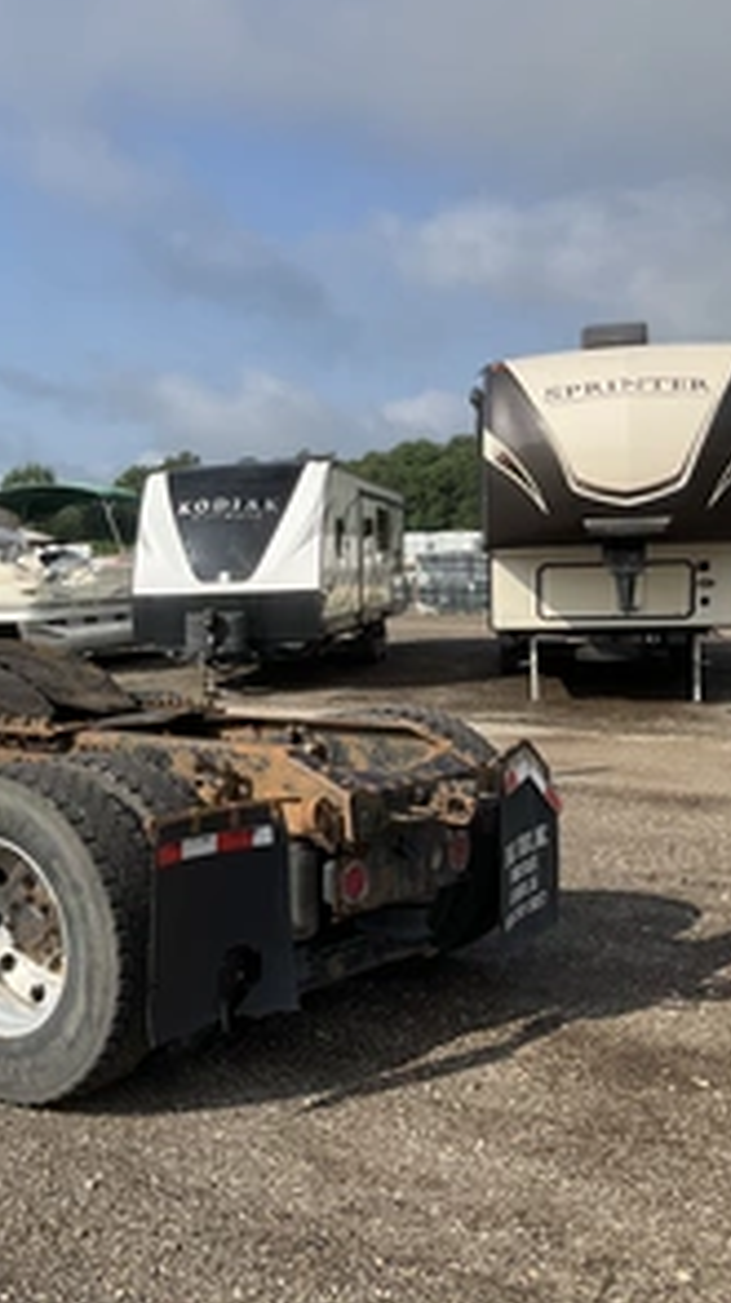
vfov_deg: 47.4
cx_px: -58
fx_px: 1484
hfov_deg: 25.8
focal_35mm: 43
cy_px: 647
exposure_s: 1/1984
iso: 25
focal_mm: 3
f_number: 1.8
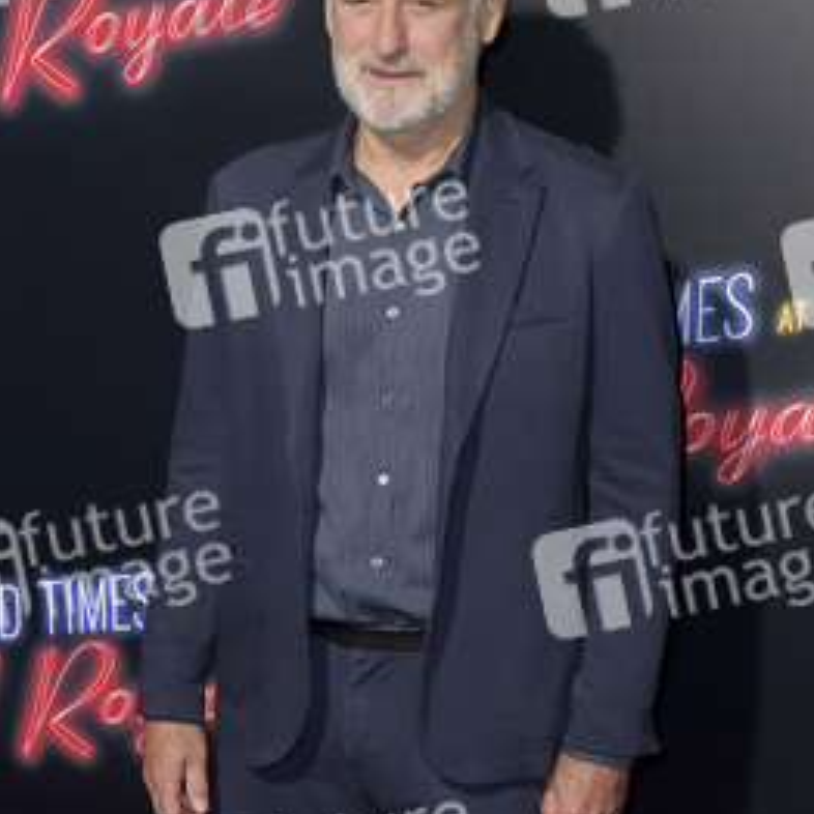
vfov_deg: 32.8
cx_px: 412
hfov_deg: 32.8
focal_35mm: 52
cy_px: 410
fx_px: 1383
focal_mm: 40
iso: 250
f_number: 6.3
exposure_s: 1/250
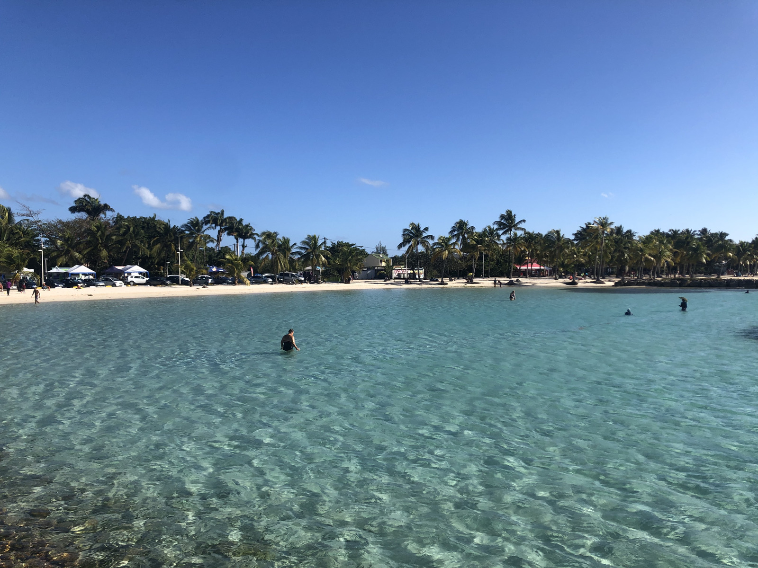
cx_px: 379
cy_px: 284
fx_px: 613
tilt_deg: -0.2
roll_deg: +1.7
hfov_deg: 63.4
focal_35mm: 28
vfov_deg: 49.7
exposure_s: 1/2667
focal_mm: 4
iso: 20
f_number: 1.8
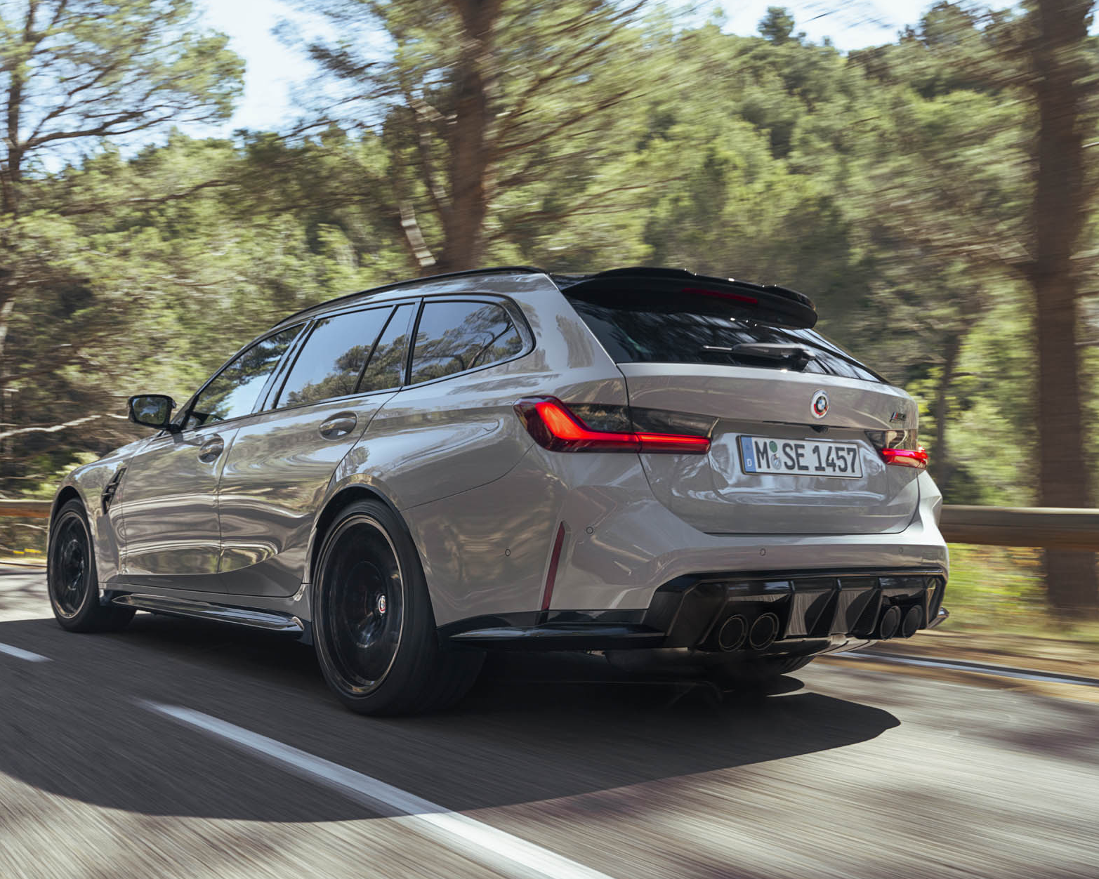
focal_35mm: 38
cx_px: 499
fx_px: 1236
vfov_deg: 39.2
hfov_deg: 47.9
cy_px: 440
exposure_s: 1/30
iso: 125
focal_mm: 33
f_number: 10
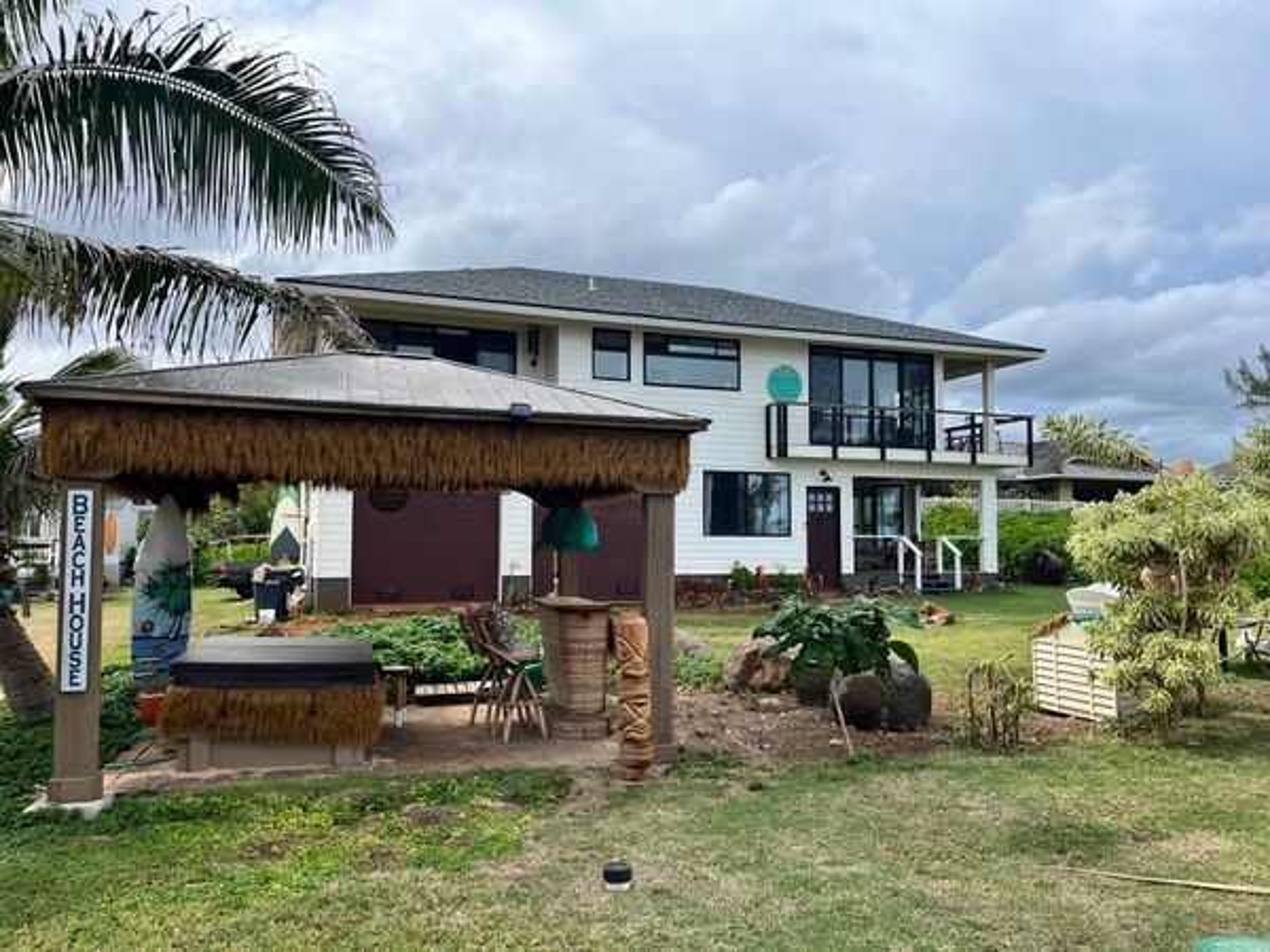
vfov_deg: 53.1
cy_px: 476
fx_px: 954
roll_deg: -1.0
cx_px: 635
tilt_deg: +3.2
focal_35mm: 26
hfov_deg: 67.3
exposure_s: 1/3311
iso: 50
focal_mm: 5.1
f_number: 1.6
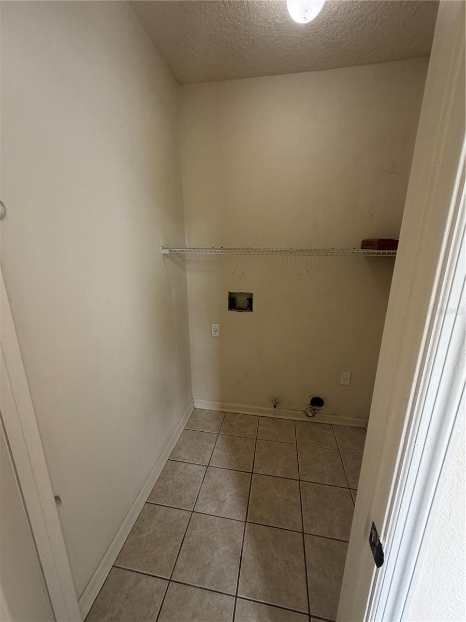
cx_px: 233
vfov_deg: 102.1
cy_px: 311
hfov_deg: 85.7
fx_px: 251
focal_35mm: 14
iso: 200
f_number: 2.2
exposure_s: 1/121
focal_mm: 2.22
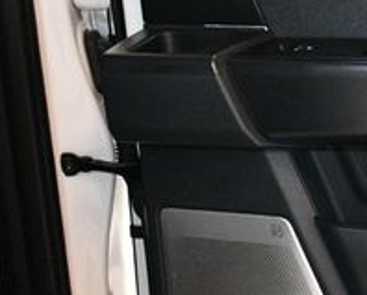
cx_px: 500
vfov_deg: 14.2
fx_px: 1186
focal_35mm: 109
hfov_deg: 16.5
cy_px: 176
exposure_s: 1/60
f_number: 3.8
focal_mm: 24
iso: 4500
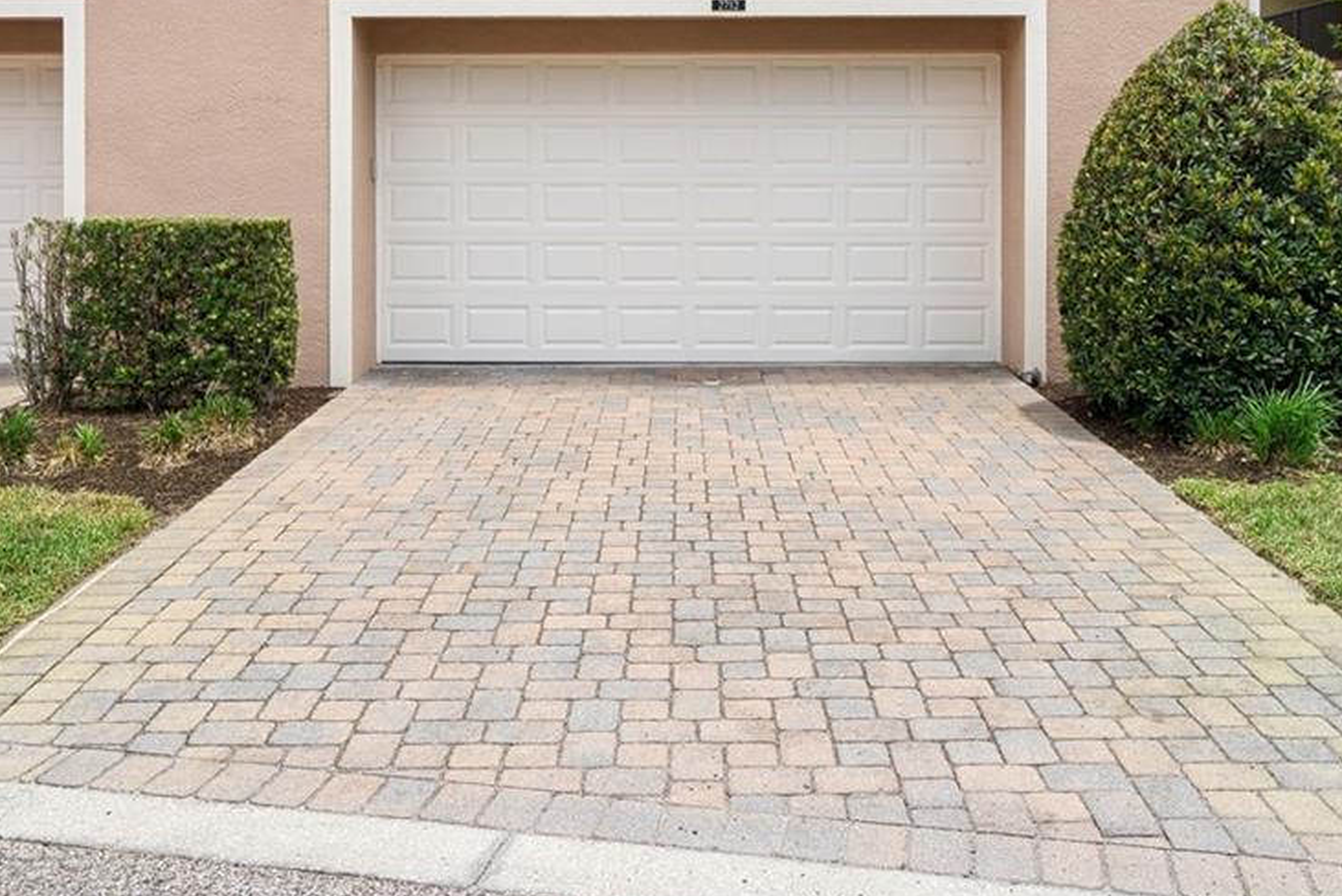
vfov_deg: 34.3
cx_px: 699
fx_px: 1305
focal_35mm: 35
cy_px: -11
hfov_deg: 54.4
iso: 64
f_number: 10
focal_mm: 16
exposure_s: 1/100
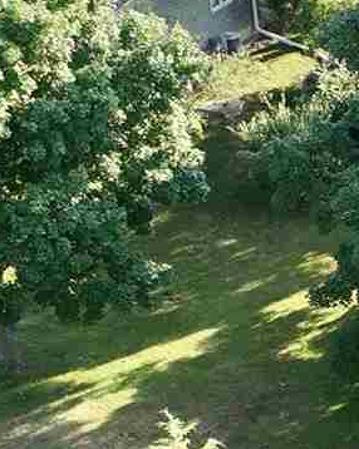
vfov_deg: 9.5
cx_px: 791
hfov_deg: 7.3
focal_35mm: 201
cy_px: 561
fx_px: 2672
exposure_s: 1/320
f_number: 2.8
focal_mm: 12.29
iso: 100
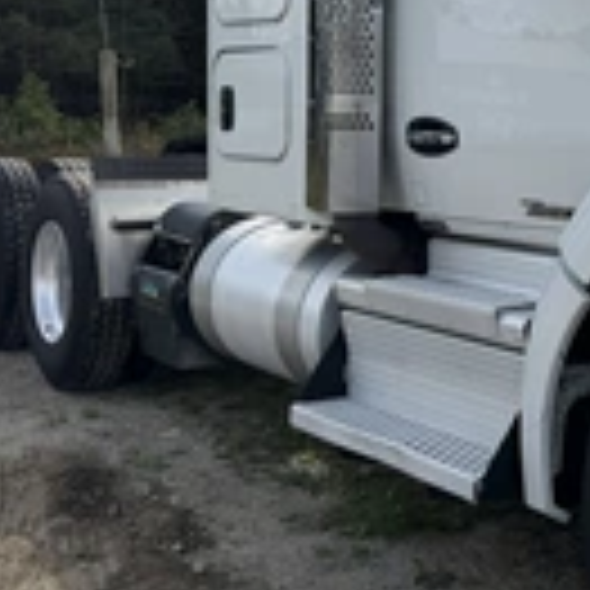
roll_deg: -2.2
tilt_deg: -2.4
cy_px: 167
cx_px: 820
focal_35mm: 65
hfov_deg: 22.8
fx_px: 1253
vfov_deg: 26.2
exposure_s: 1/4673
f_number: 1.78
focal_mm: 6.76
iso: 80
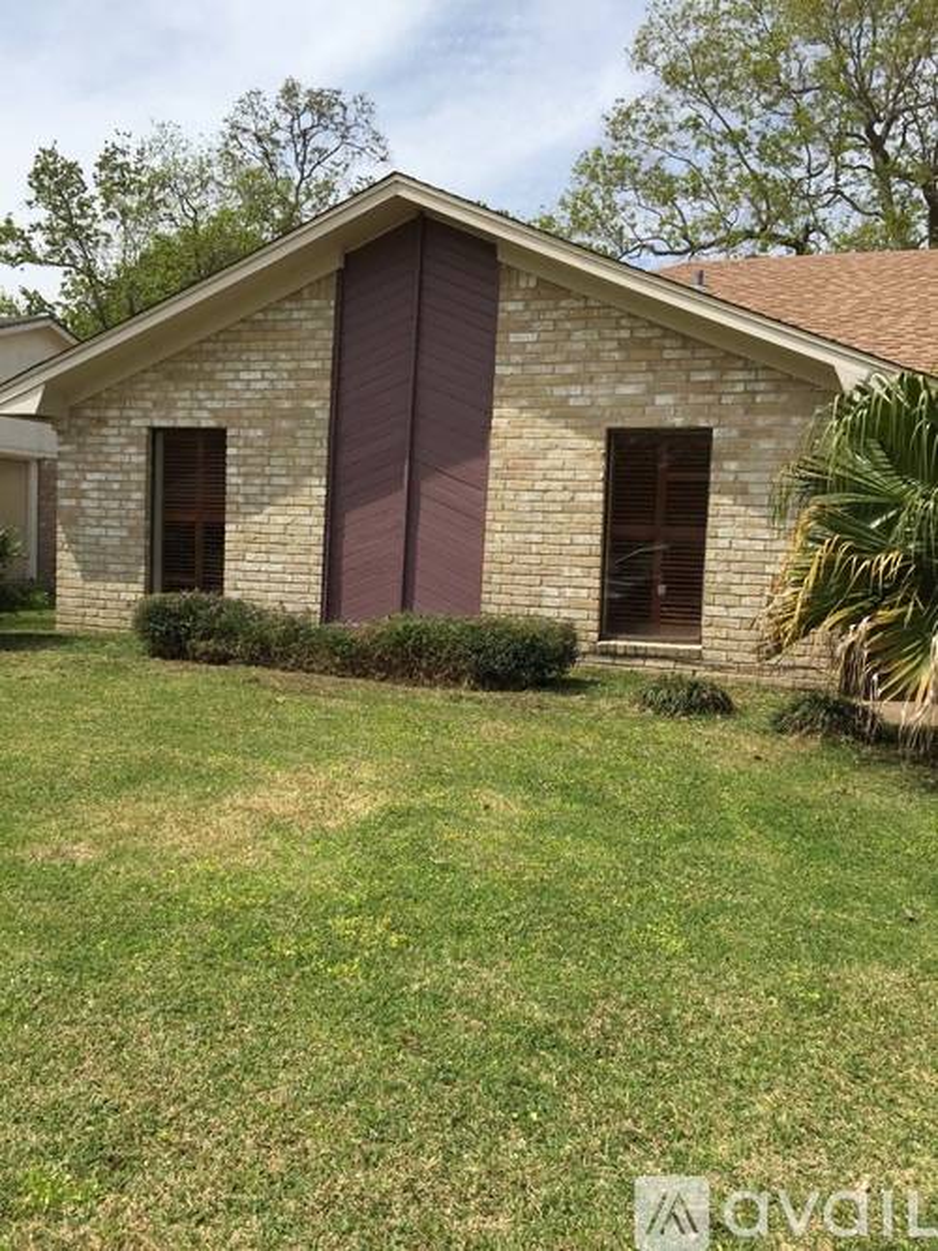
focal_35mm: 29
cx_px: 469
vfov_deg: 61.7
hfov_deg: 48.2
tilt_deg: -4.1
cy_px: 626
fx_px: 1048
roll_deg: -2.7
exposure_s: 1/2475
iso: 32
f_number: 2.2
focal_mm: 4.15
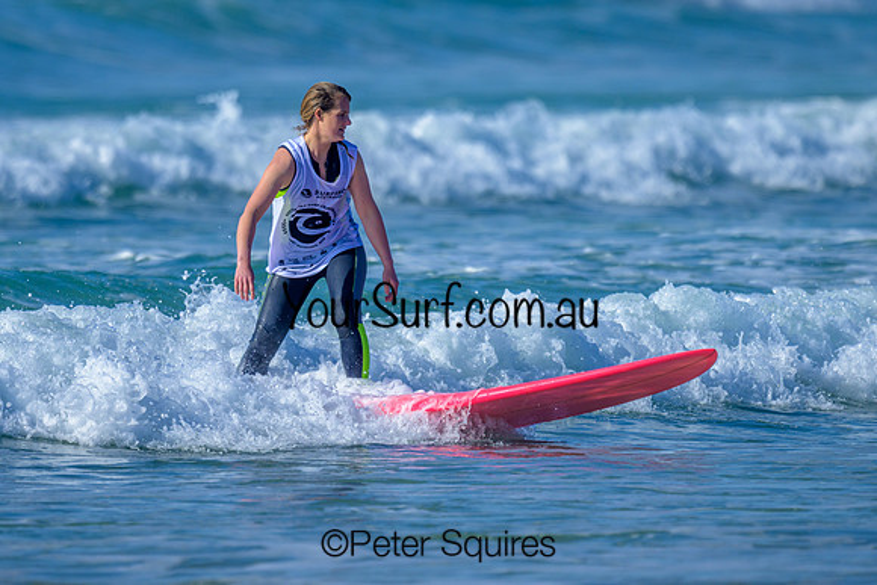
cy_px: 289
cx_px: 378
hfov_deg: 1.9
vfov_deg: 1.3
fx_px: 26802
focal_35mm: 1100
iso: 110
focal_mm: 800
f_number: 6.3
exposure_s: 1/1000
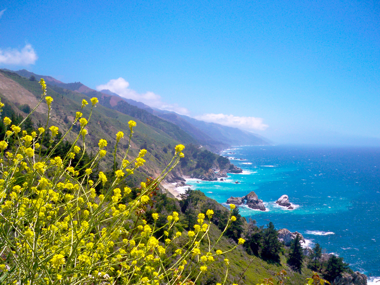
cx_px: 190
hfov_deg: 52.6
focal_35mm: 35
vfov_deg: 40.7
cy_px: 142
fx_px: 384
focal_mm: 6.3
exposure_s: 1/200
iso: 80
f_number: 8.7
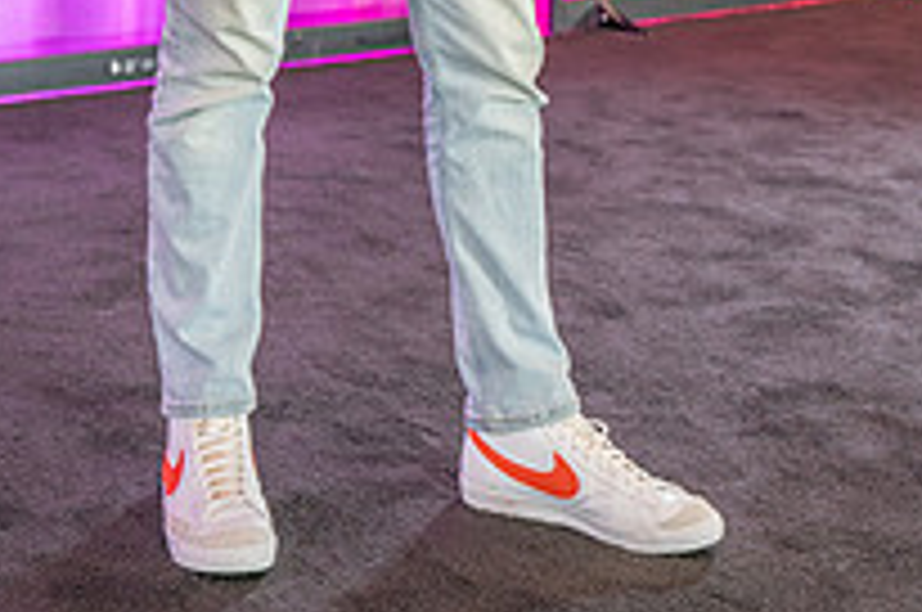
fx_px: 2532
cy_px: -310
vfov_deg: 13.0
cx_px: 436
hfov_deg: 20.6
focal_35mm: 99
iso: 2500
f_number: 4
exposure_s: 1/200
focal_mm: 45
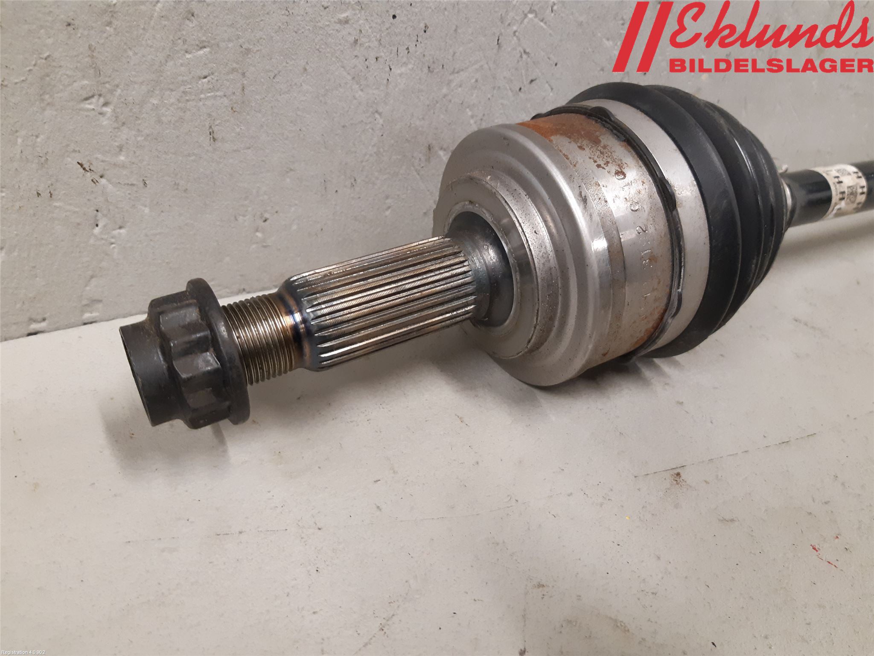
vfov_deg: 53.1
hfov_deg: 67.3
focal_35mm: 26
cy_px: 328
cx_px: 437
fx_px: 656
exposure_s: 1/50
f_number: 1.7
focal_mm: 3.93
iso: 250
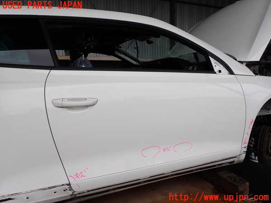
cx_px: 136
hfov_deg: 69.4
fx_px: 196
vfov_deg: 54.9
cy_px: 102
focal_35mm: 25
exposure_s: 1/400
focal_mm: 4.5
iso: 100
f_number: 2.8
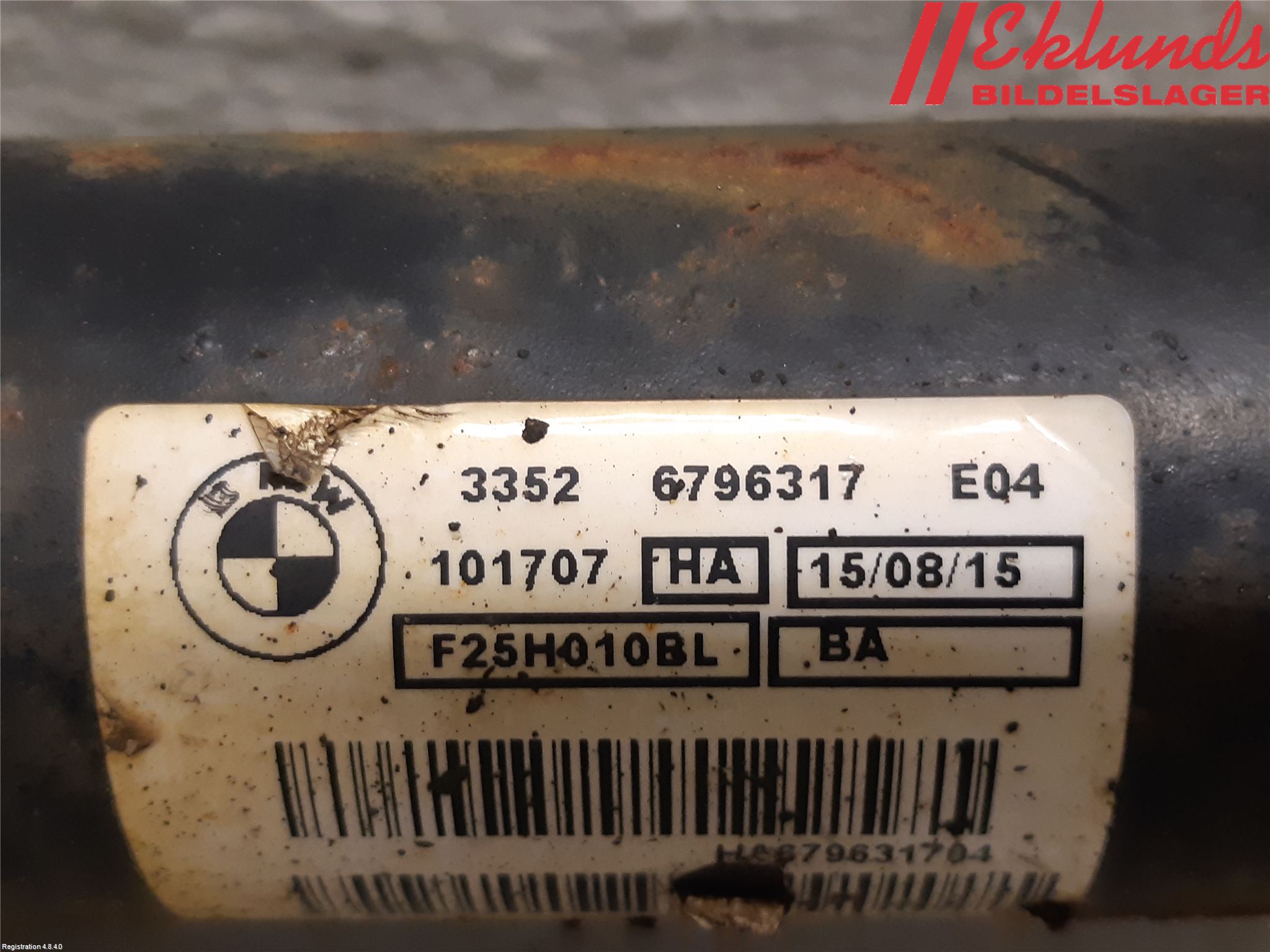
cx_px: 635
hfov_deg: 67.3
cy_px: 476
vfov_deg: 53.1
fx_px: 954
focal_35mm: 26
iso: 160
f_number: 1.7
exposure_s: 1/50
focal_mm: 3.93
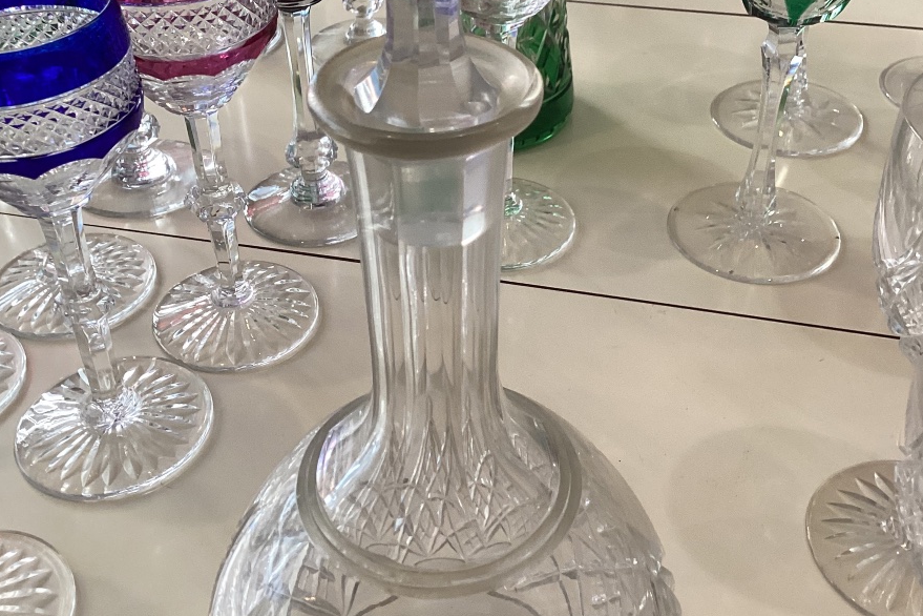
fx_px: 1128
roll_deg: +1.9
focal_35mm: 44
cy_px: 213
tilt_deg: -35.9
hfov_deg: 44.5
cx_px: 454
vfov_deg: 30.3
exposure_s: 1/50
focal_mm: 3.3
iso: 100
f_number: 2.4
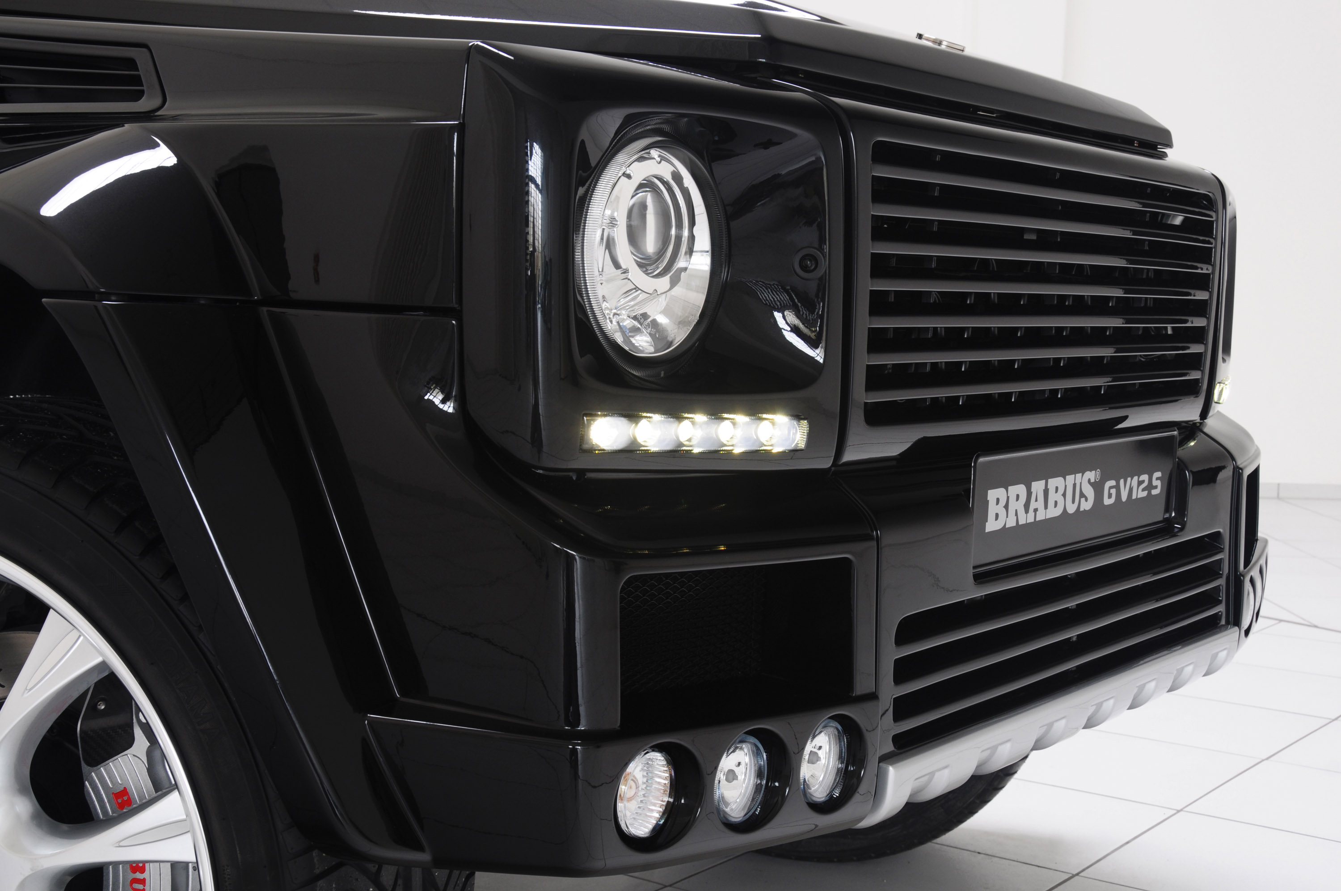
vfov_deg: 28.0
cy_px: 446
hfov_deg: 41.2
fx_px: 1786
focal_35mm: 48
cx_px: 670
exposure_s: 2
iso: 200
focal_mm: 32
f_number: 10
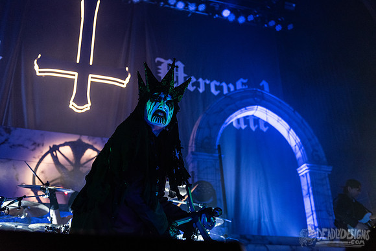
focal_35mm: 40
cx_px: 188
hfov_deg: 48.4
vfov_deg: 33.4
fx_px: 418
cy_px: 126
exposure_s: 1/320
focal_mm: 40
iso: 2000
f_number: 3.2
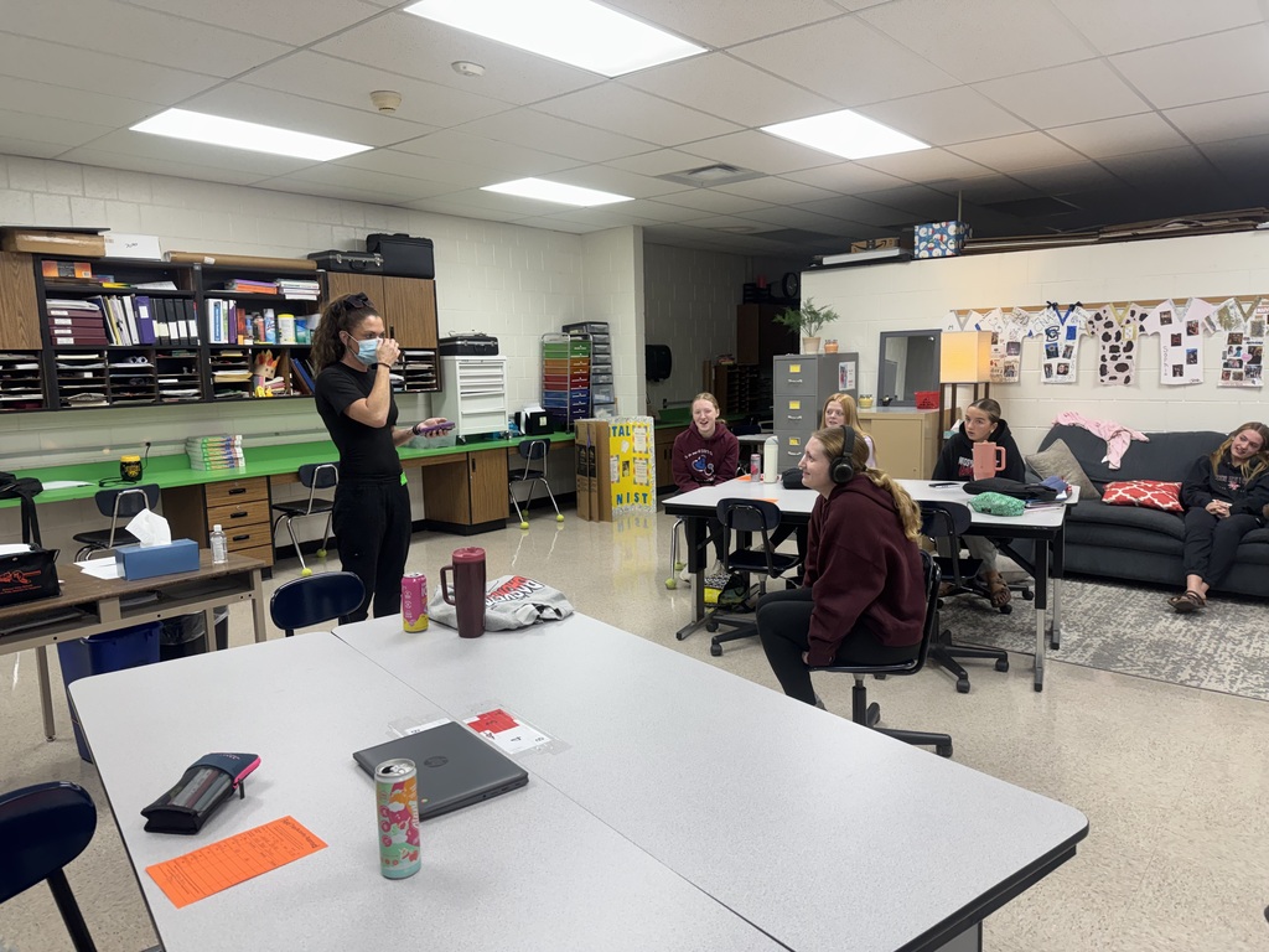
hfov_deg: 71.6
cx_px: 634
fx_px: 880
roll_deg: +1.1
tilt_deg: -8.4
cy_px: 476
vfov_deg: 56.8
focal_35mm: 24
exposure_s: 1/120
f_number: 1.78
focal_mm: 6.76
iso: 160
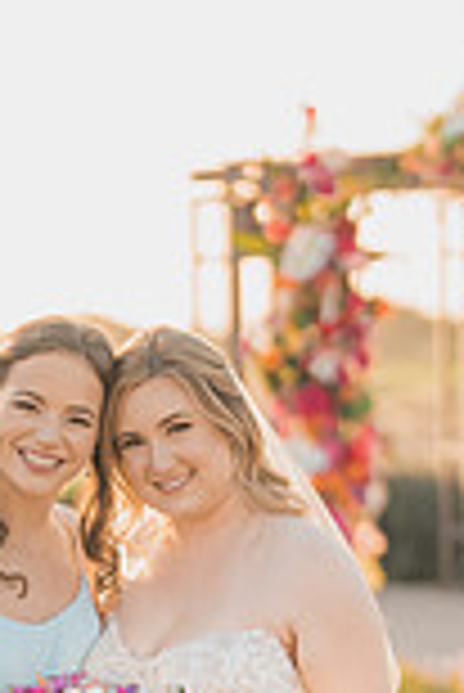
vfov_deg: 13.8
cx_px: 162
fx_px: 2816
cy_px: 760
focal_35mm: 146
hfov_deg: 9.4
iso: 200
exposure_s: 1/2500
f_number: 1.2
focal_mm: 50
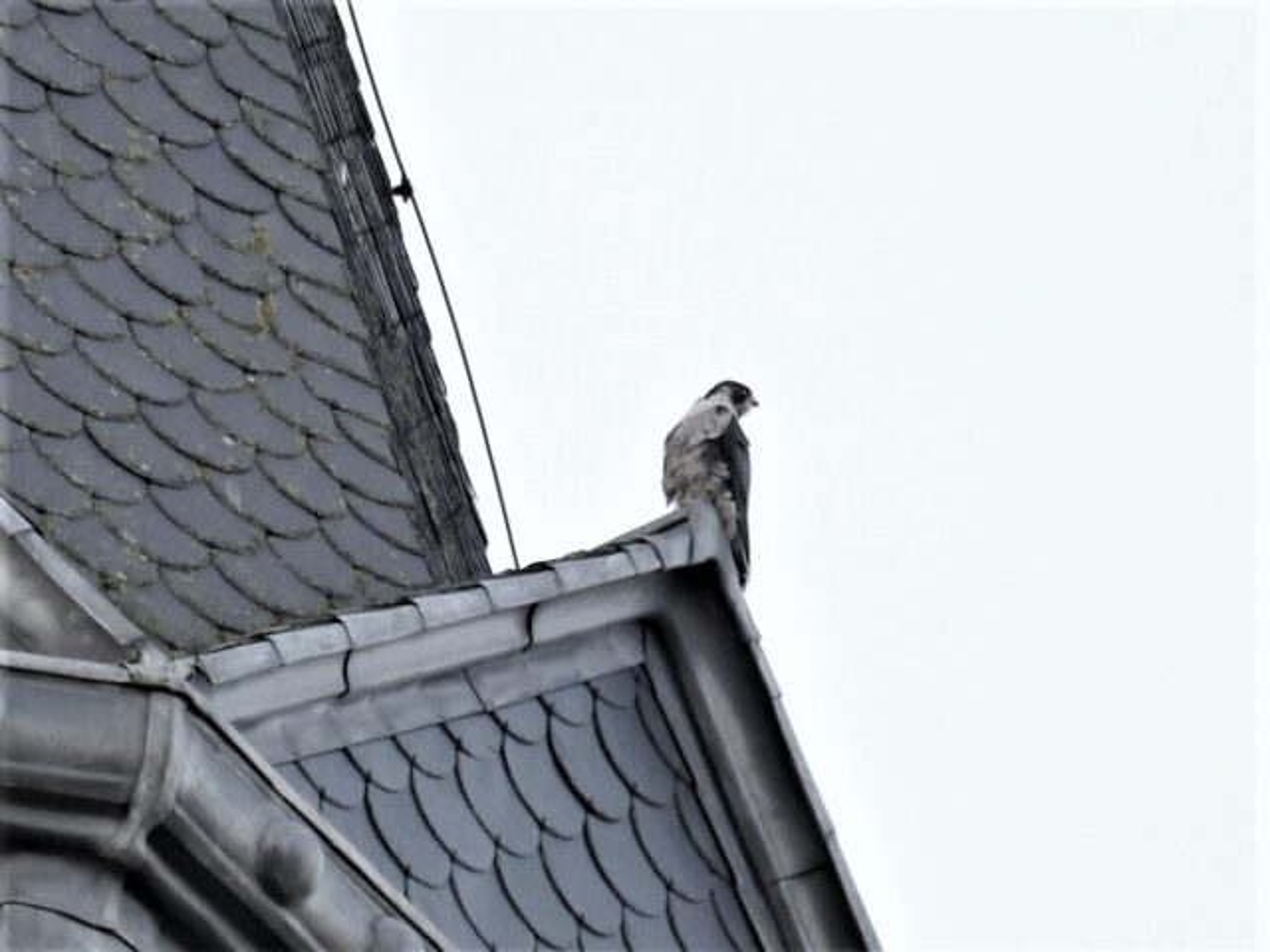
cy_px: 476
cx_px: 635
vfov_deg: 4.2
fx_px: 12841
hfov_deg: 5.7
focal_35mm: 350
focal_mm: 175
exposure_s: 1/400
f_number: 5.6
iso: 800
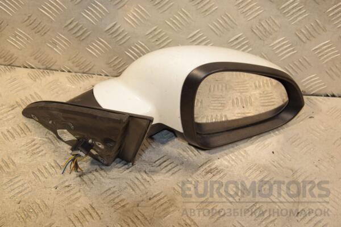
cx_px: 170
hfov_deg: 41.1
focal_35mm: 48
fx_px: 455
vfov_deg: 28.1
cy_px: 114
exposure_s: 1/200
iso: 800
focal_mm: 32
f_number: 8
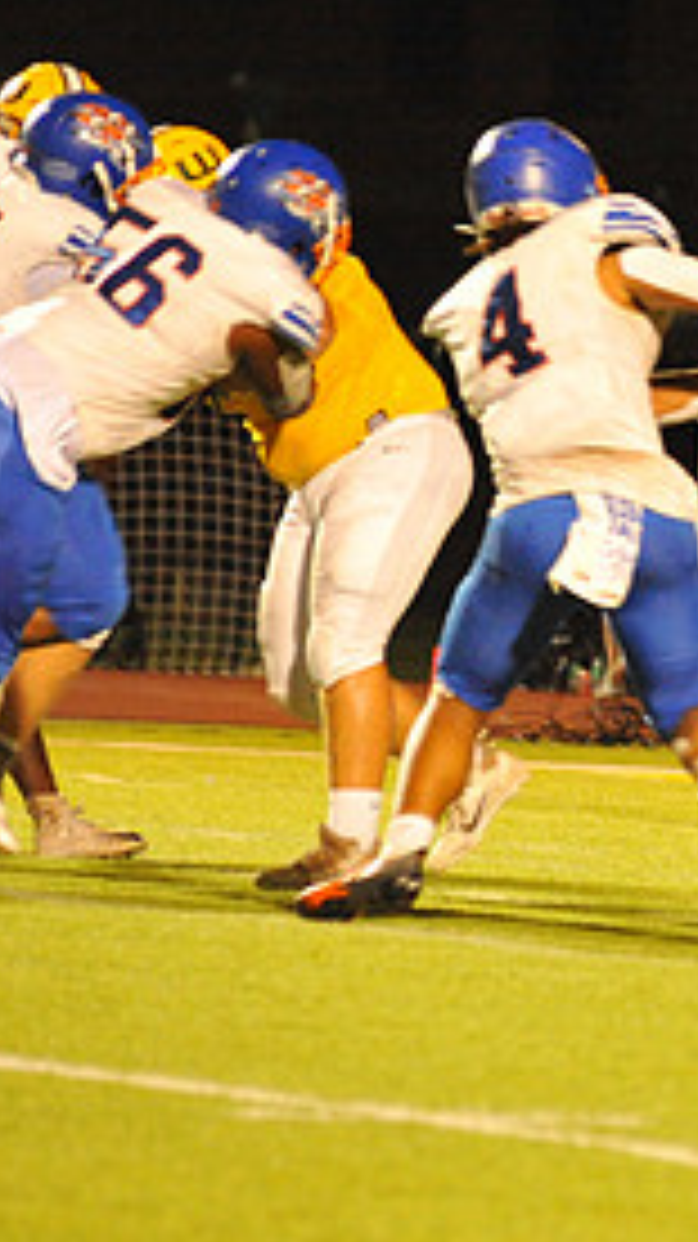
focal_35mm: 440
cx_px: 1211
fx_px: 14495
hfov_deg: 2.7
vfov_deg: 4.9
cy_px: 432
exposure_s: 1/200
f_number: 5.6
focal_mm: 200
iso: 6400
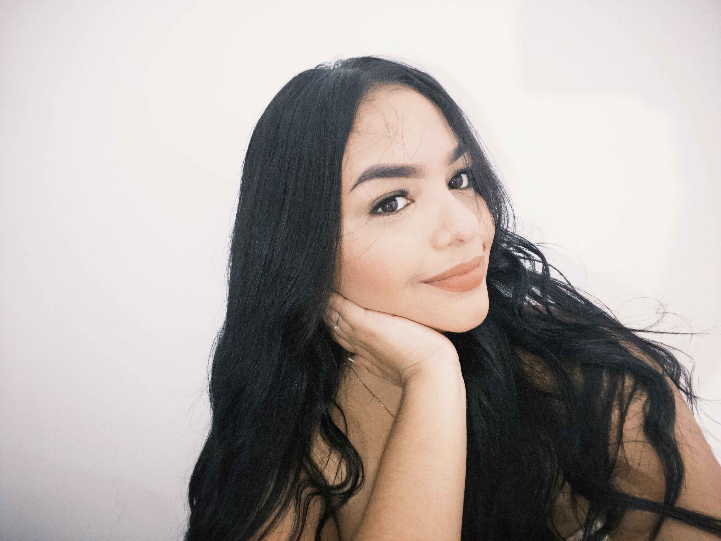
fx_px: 479
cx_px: 360
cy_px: 270
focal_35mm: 23
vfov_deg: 58.9
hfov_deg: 73.9
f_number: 2.2
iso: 160
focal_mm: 2.71
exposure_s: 1/60
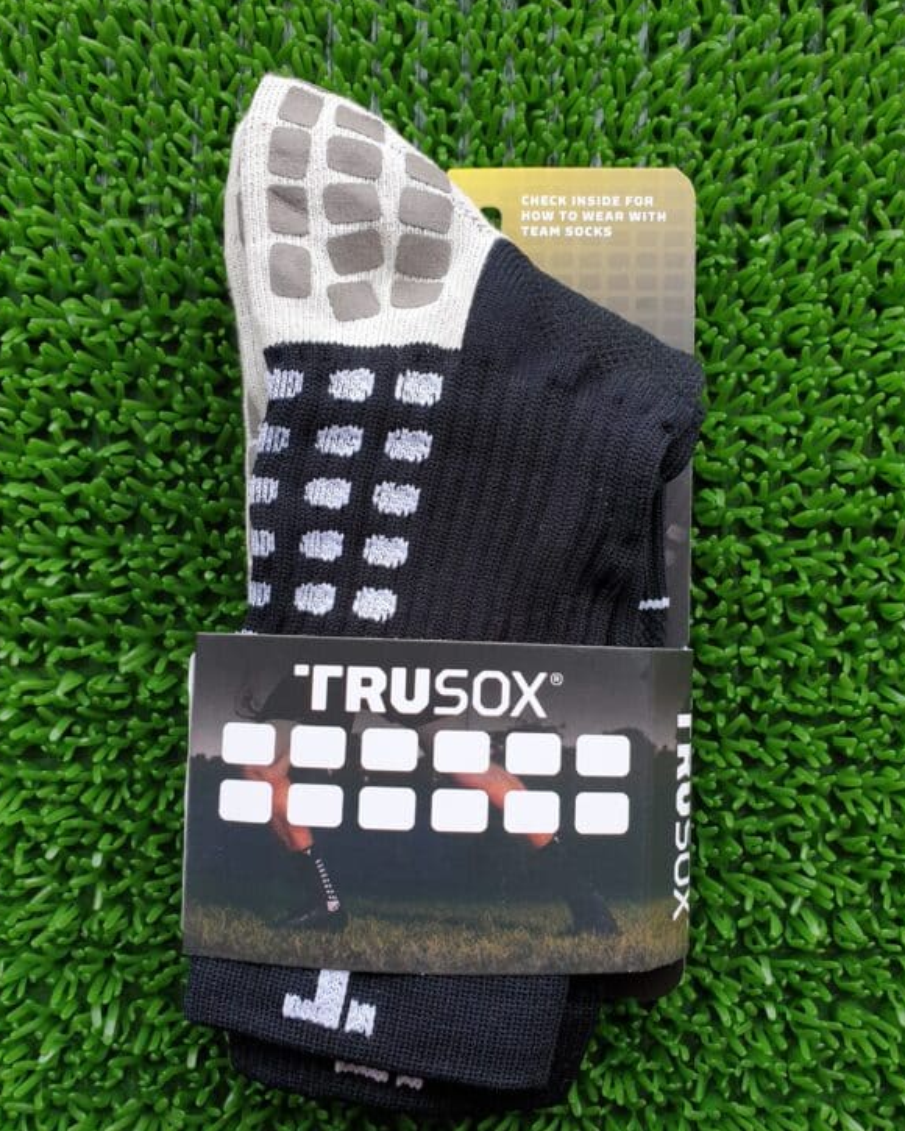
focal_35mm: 28
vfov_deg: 62.2
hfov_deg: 51.5
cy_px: 596
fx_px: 937
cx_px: 446
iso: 100
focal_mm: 4.3
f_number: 2.4
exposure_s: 1/100
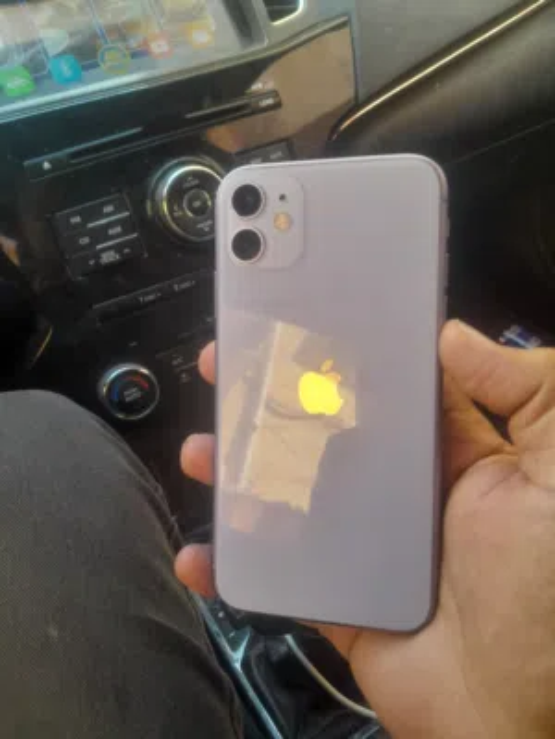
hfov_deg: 51.4
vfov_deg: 65.3
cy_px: 370
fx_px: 577
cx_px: 278
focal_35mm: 27
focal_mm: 4
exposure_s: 1/50
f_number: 1.8
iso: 64
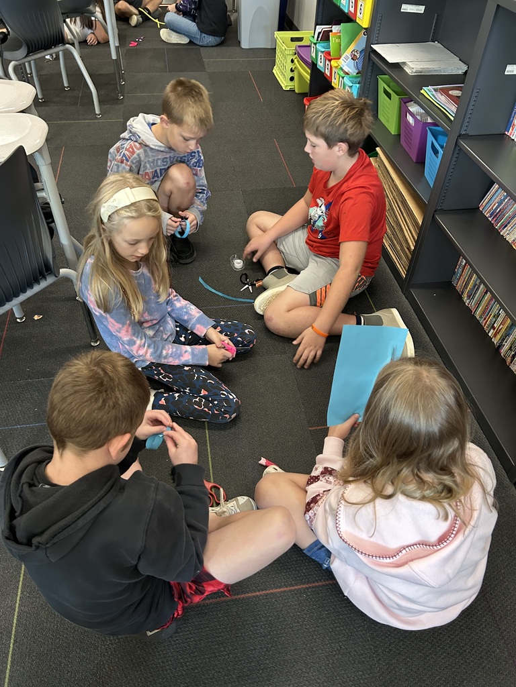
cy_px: 344
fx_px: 517
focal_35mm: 26
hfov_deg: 53.1
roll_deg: -3.7
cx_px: 258
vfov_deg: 67.3
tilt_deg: -44.0
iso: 400
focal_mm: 5.7
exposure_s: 1/40
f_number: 1.5
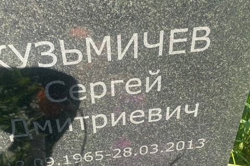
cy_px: 130
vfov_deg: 29.2
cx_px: 116
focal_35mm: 45
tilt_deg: -39.1
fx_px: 312
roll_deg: +0.2
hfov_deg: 43.6
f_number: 1.6
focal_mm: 4.2
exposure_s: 1/849
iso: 32
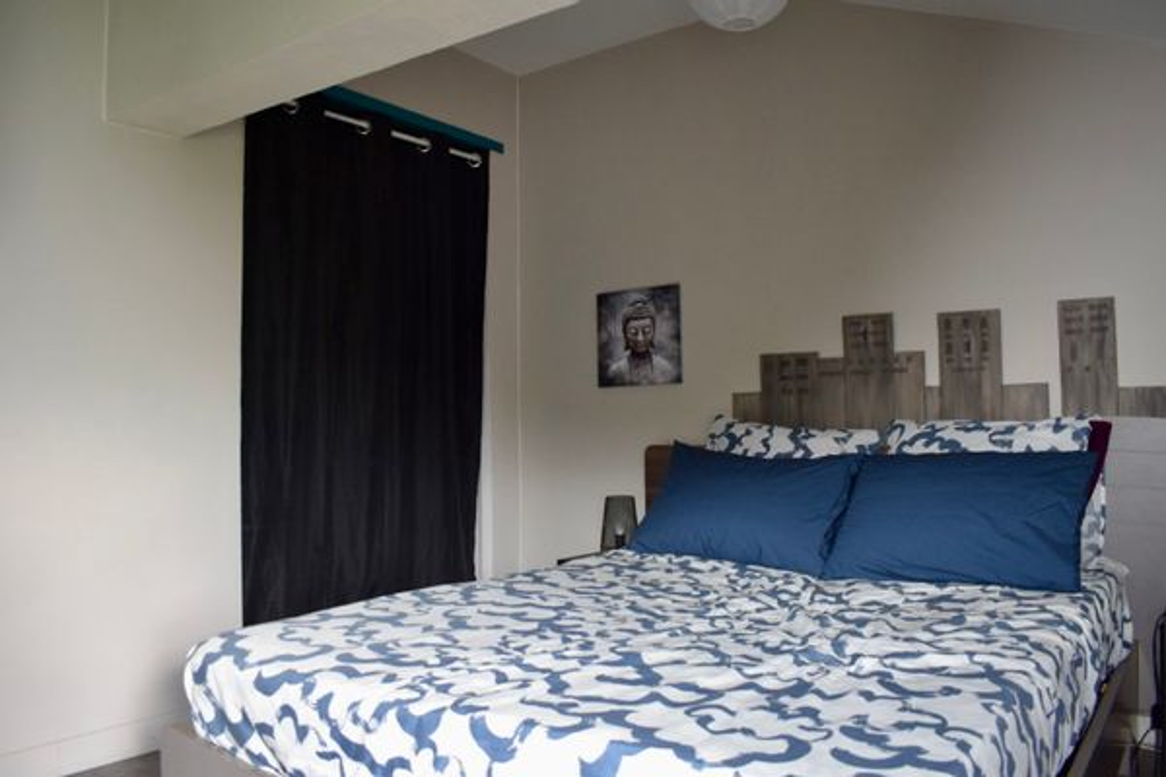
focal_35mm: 27
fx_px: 874
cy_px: 388
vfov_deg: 47.9
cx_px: 583
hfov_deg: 67.4
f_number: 3.5
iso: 1250
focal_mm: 18
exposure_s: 1/60
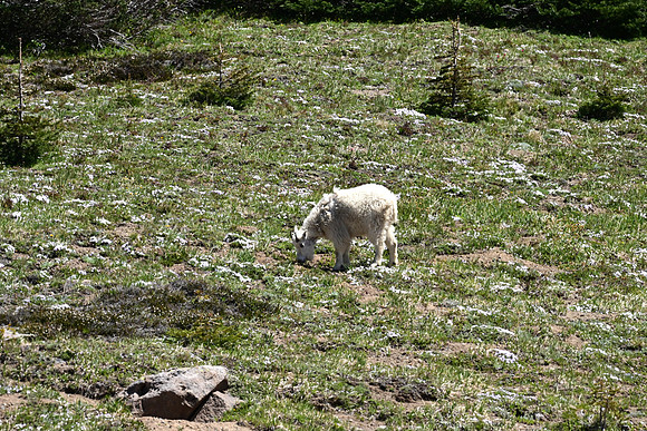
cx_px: 324
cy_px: 216
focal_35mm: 600
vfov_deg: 2.3
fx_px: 10785
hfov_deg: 3.4
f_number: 6.3
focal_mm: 600
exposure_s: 1/1500
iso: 400
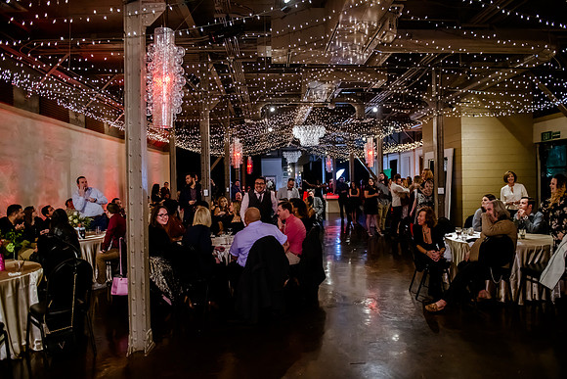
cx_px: 284
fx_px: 381
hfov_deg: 73.3
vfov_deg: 52.8
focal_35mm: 24
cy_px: 190
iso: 5000
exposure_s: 1/200
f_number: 2.8
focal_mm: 24
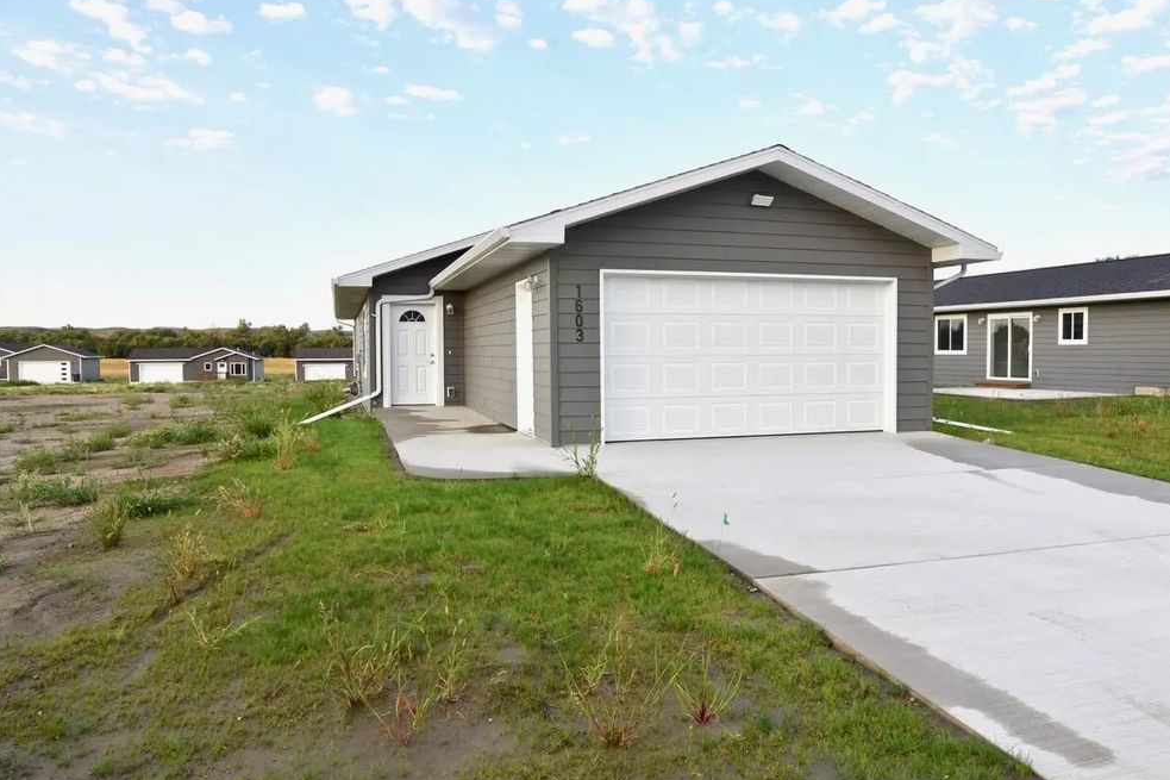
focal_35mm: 25
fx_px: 812
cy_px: 390
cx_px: 607
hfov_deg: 71.5
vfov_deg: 51.3
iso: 320
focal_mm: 24
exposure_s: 1/250
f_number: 8
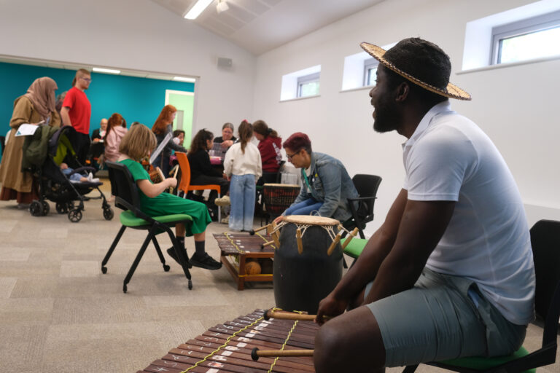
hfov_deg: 54.4
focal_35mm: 35
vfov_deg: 37.9
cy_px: 186
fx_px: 544
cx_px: 280
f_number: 4
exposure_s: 1/80
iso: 640
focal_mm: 23
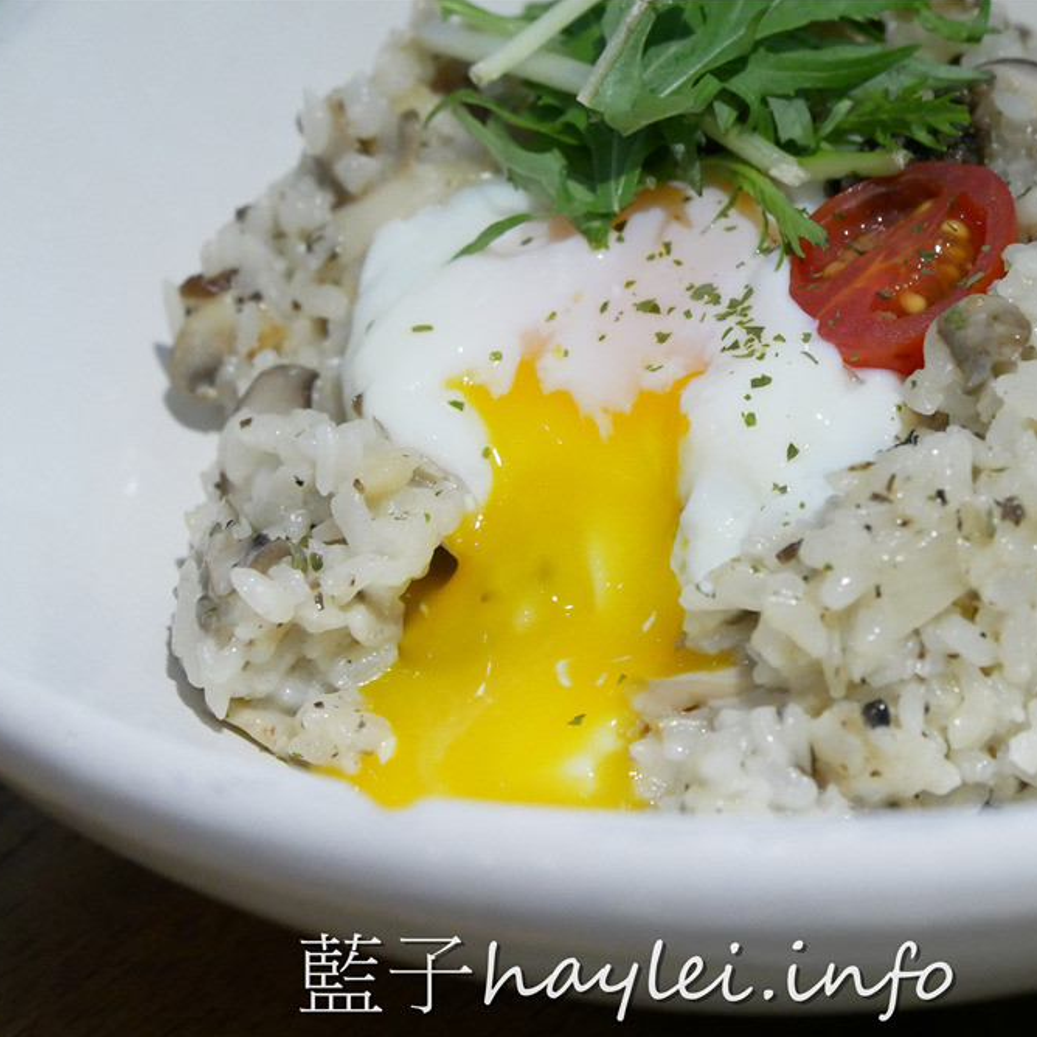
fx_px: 4440
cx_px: 677
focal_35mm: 131
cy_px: 521
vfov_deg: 13.3
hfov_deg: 13.3
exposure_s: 1/125
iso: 3200
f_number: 5.1
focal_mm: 55
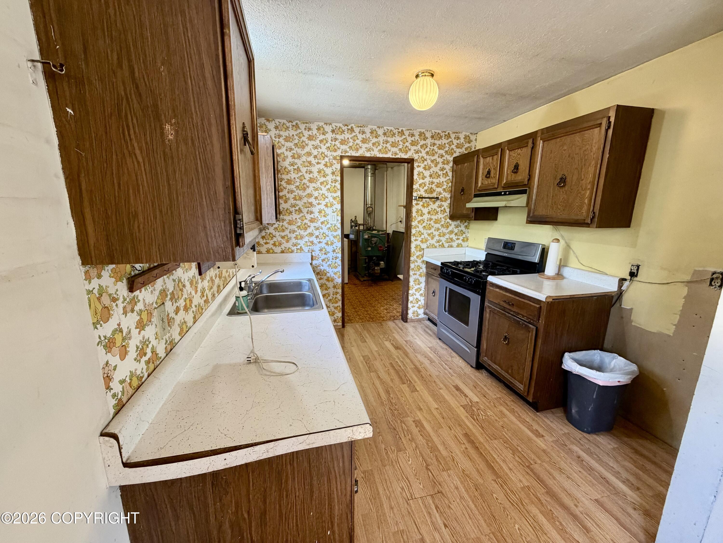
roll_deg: +0.0
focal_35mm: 14
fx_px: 292
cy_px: 272
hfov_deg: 102.1
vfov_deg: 85.7
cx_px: 362
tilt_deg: -12.5
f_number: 2.2
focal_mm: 2.22
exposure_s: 1/60
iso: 200
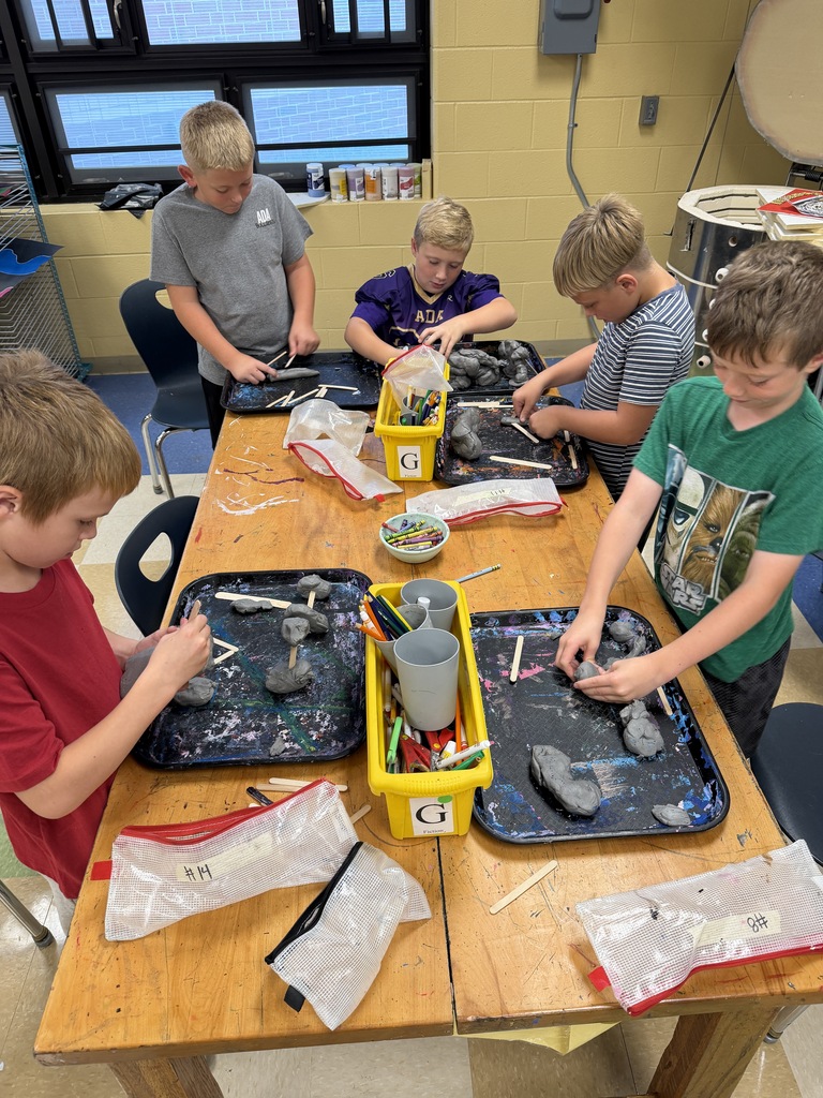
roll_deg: +0.2
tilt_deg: -36.1
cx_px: 412
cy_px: 549
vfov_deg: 71.6
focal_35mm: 24
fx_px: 761
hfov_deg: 56.8
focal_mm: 6.76
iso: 125
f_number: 1.78
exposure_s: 1/60
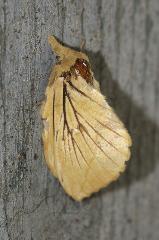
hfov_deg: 6.1
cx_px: 80
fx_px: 1495
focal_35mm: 225
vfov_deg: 9.2
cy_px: 120
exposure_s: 1/60
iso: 400
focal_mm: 150
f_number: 9
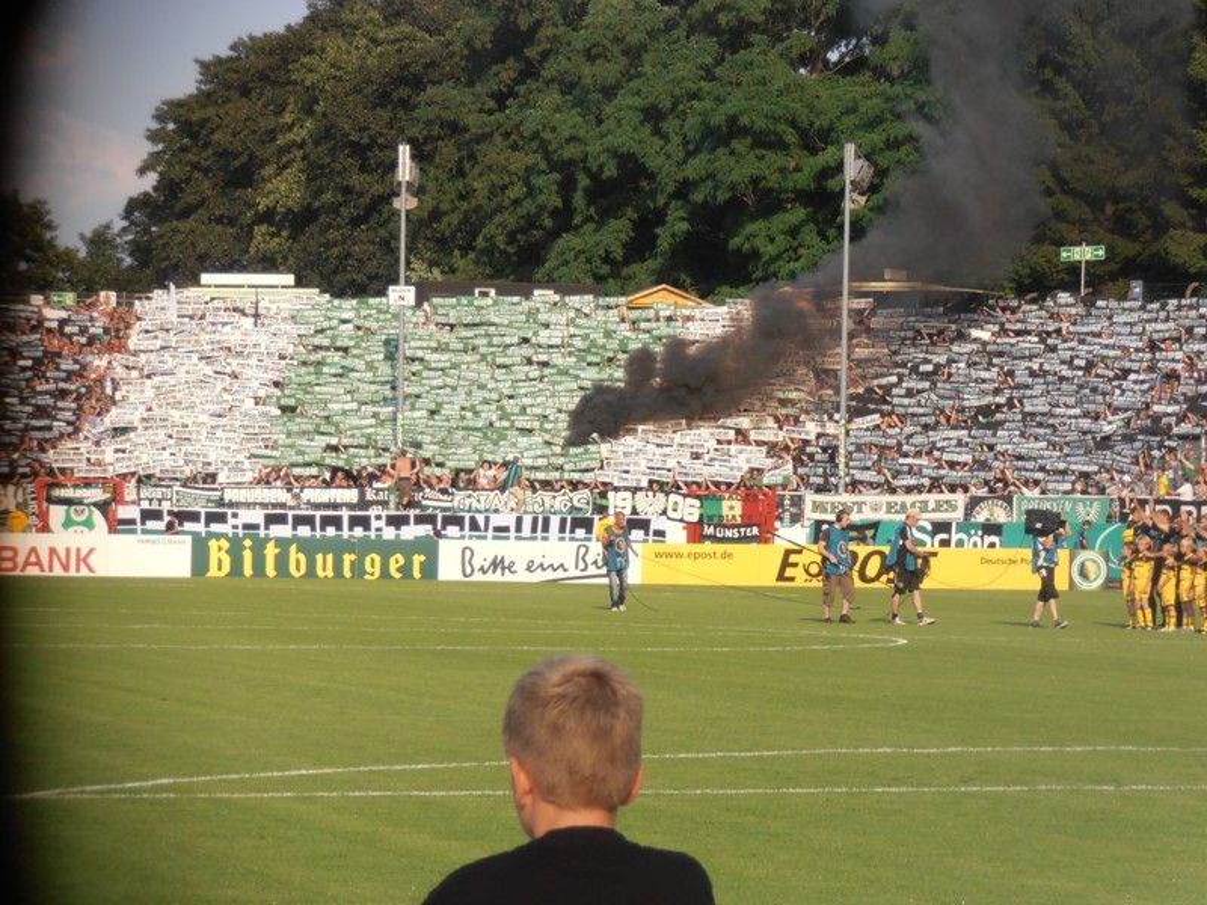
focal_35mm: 166
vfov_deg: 8.9
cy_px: 452
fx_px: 5788
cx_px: 604
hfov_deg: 11.9
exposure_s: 1/250
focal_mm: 29.44
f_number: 5.9
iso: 80
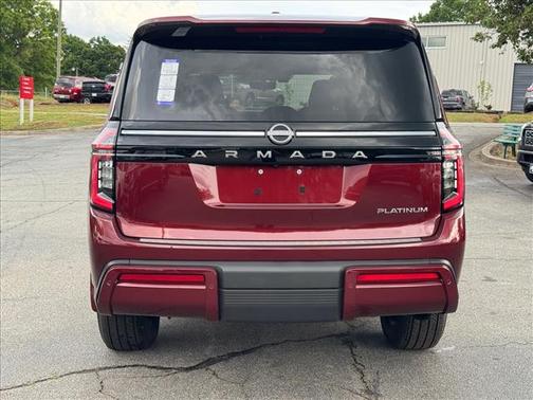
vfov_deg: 30.3
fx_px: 739
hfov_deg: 39.7
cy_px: 200
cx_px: 266
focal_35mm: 48
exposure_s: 1/448
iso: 64
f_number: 1.78
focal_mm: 6.76
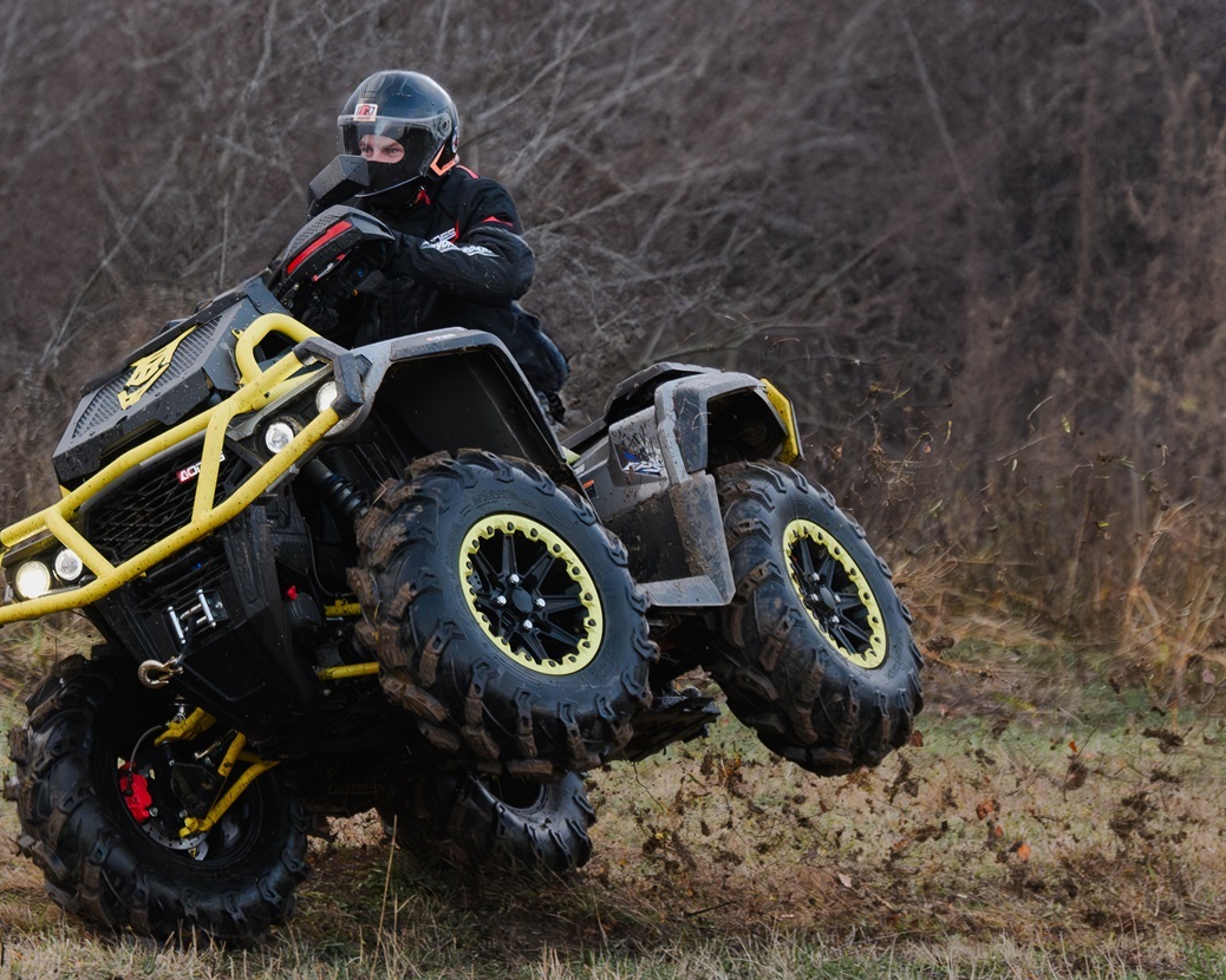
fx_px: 8199
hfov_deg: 8.5
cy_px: 469
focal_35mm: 226
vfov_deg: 6.8
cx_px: 376
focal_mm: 125
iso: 4000
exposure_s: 1/1250
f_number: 4.5
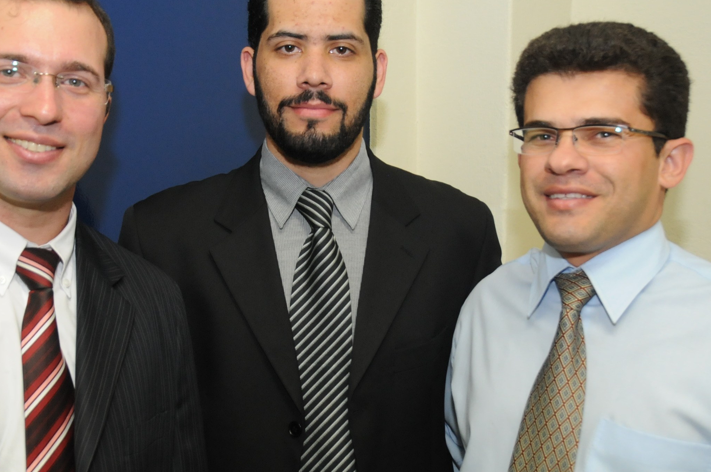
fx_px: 1026
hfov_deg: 38.2
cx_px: 323
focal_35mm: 52
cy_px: 265
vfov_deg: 25.9
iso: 1000
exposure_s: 1/100
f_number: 3.8
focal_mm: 22
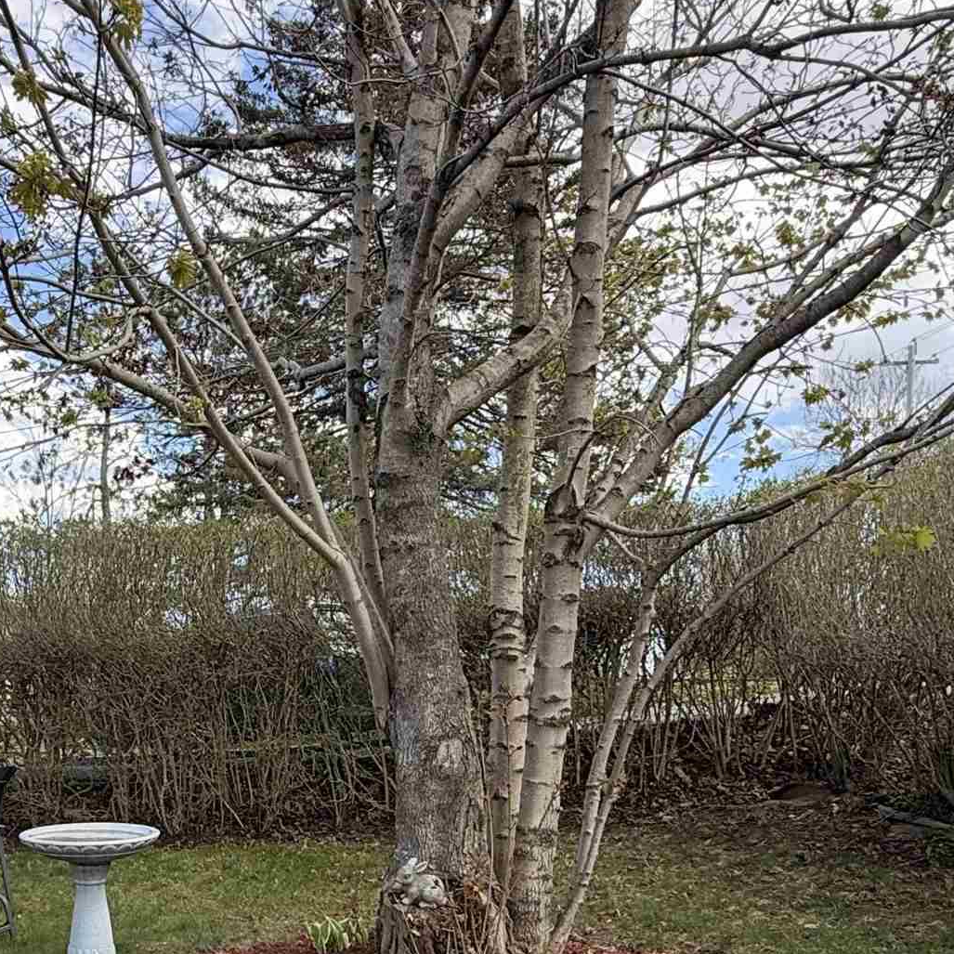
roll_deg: -0.1
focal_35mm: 37
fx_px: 1154
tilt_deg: -3.3
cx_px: 211
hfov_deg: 43.1
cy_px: 764
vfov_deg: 42.9
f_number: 2.2
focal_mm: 2.22
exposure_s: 1/531
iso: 40
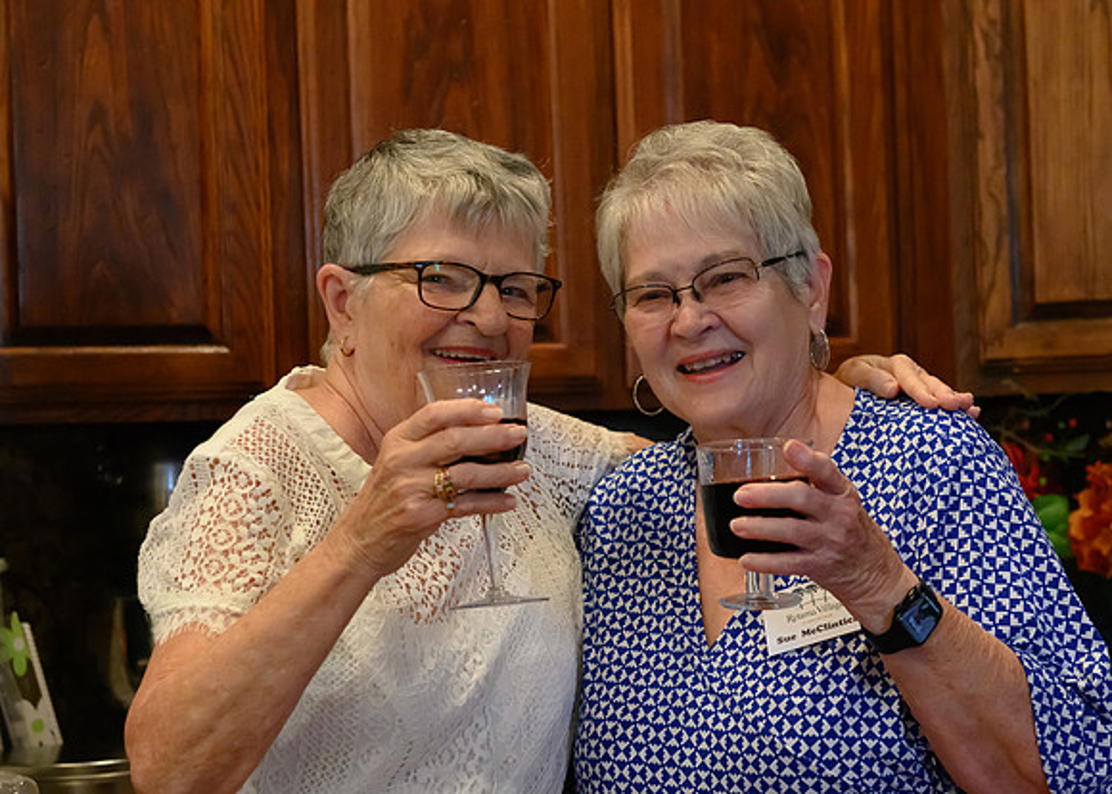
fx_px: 2583
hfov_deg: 24.2
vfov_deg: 17.5
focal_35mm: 82
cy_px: 408
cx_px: 703
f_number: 4.5
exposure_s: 1/200
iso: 12800
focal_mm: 60
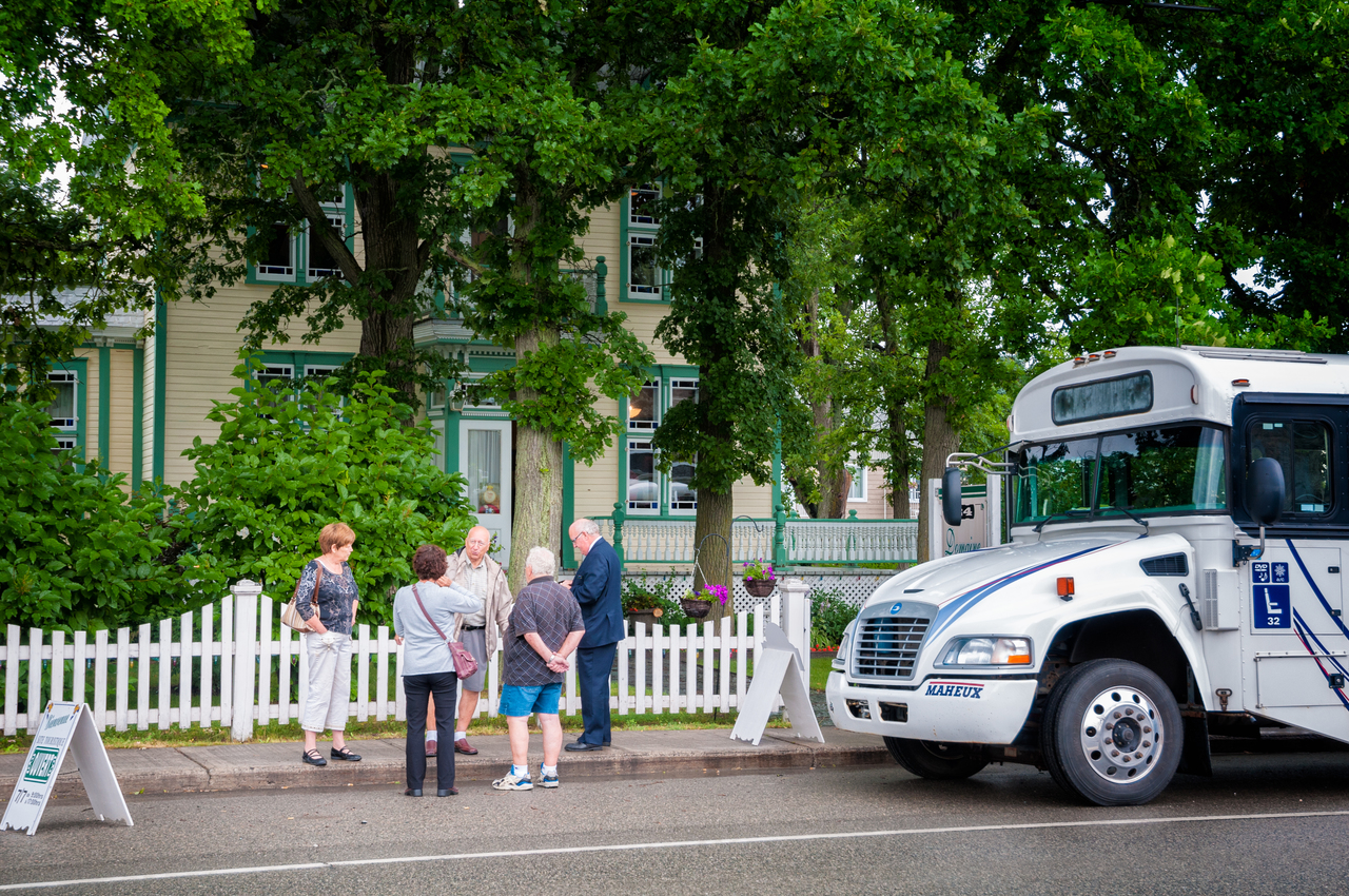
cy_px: 448
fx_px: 1965
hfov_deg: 37.9
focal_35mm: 52
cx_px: 674
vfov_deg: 25.7
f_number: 6.3
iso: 200
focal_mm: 35
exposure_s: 1/50
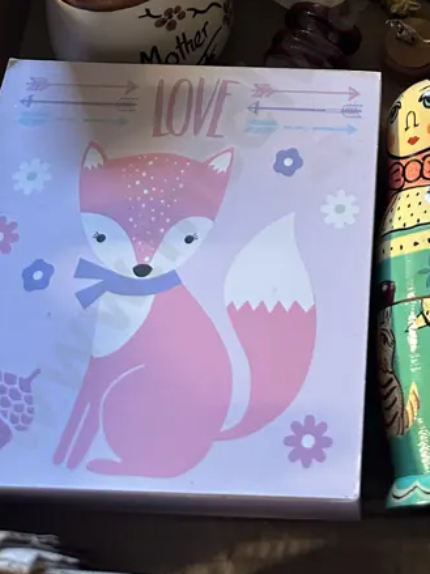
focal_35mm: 56
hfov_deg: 25.1
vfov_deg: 30.1
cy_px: -86
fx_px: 928
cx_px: 405
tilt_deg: -54.8
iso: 500
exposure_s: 1/50
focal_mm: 6.86
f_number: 1.78
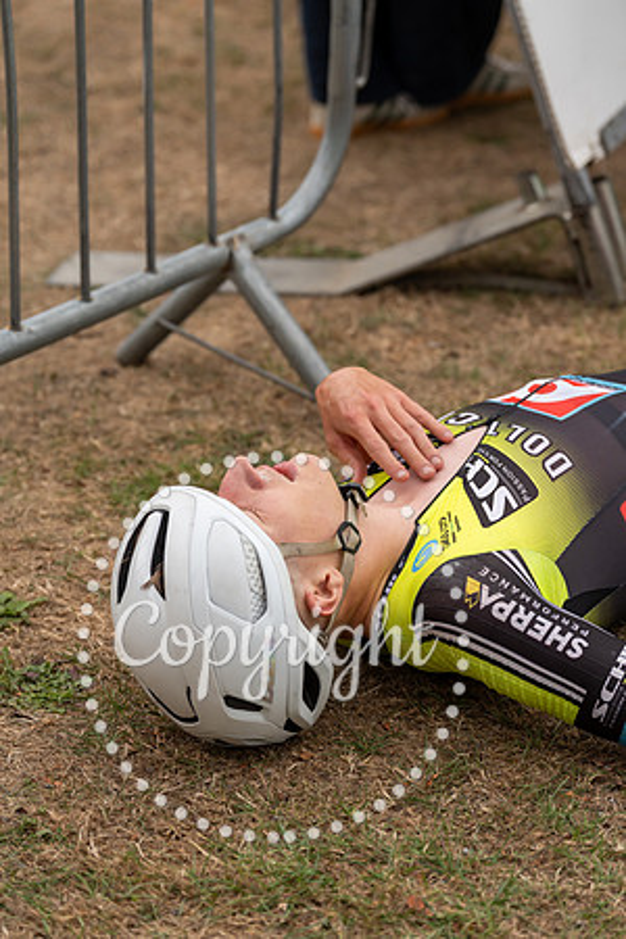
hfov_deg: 15.0
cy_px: 470
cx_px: 313
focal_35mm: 91
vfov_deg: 22.4
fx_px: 2373
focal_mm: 91
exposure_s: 1/1000
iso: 640
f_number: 3.5
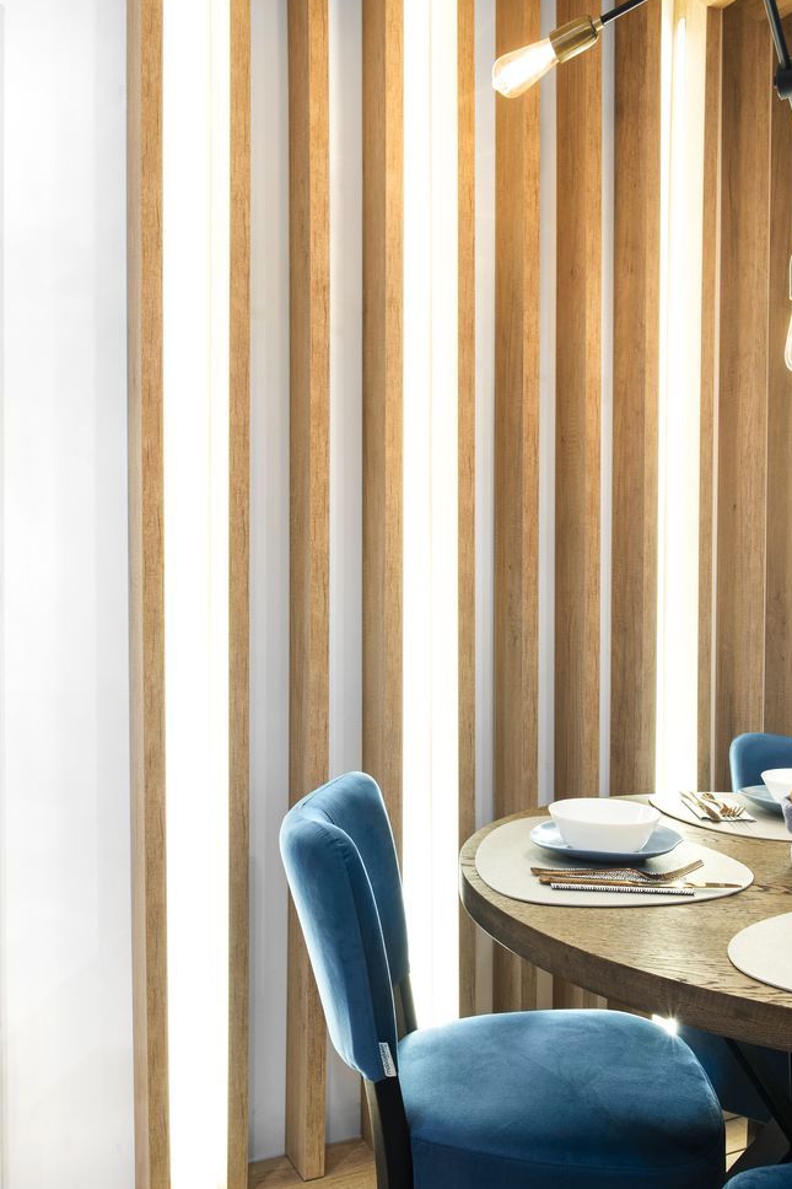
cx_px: 371
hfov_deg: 42.3
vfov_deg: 60.3
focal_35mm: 31
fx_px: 1023
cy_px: 599
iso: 100
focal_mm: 20
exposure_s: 1/1.25
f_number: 9
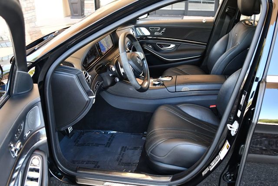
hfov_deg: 53.1
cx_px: 139
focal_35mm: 36
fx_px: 278
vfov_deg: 36.9
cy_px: 93
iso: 800
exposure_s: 1/160
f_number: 3.5
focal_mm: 18
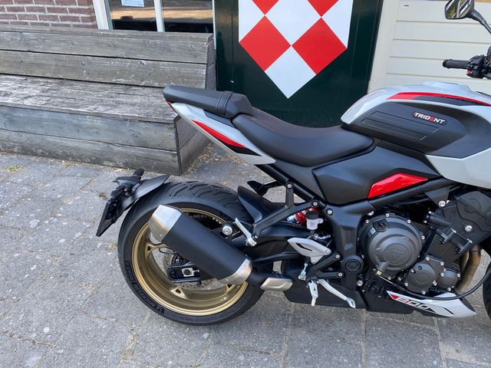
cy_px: 184
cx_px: 246
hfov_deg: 67.3
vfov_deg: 53.1
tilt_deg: -30.5
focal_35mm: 26
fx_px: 369
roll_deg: -1.0
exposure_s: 1/122
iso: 50
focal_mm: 4.25
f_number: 1.8
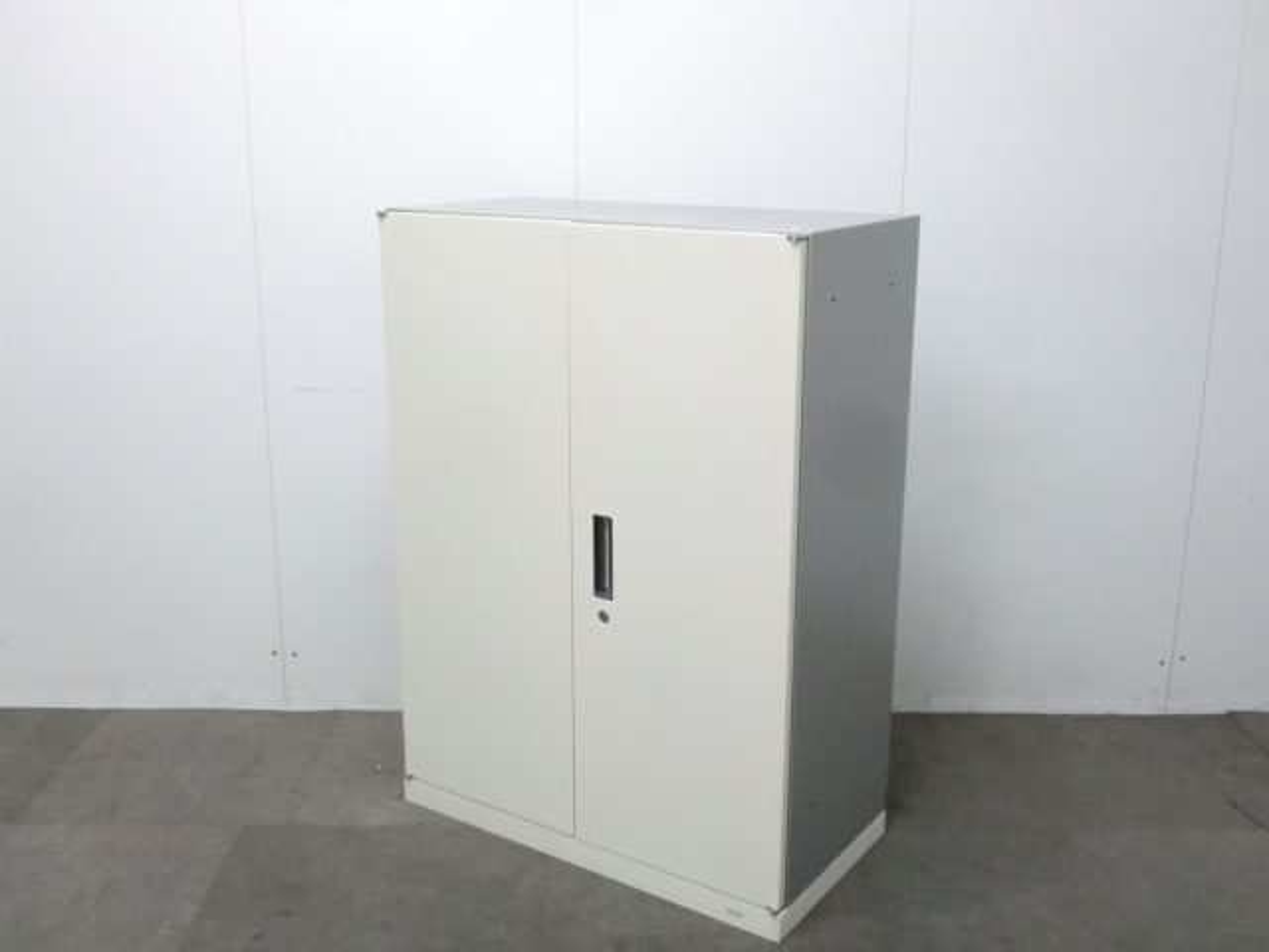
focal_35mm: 38
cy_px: 476
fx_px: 1393
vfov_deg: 37.7
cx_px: 634
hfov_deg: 49.0
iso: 800
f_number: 3.9
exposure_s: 1/60
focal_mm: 6.9
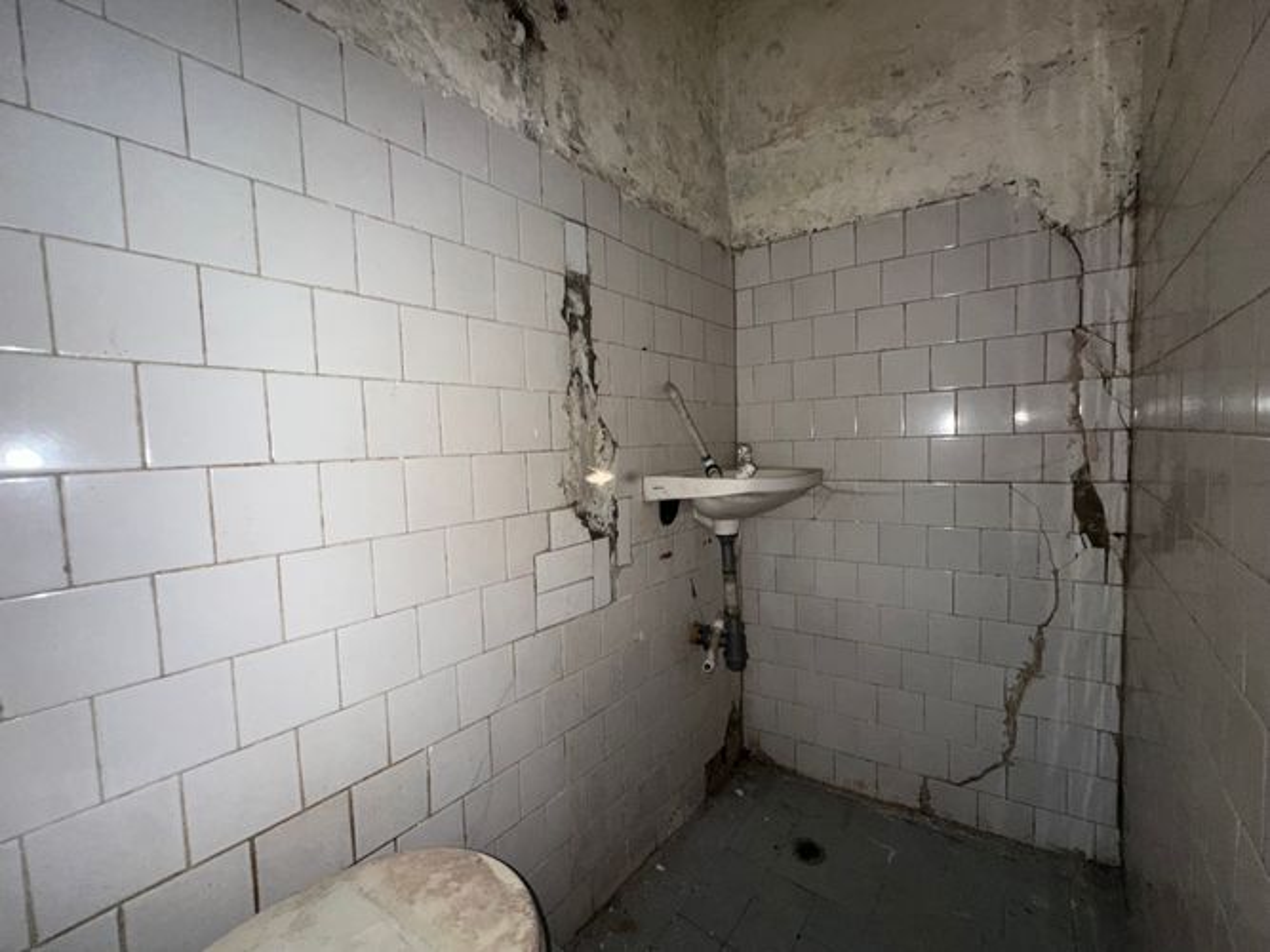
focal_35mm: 14
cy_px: 476
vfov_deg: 85.7
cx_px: 635
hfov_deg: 102.1
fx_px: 514
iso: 80
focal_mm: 2.22
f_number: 2.2
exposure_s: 1/34
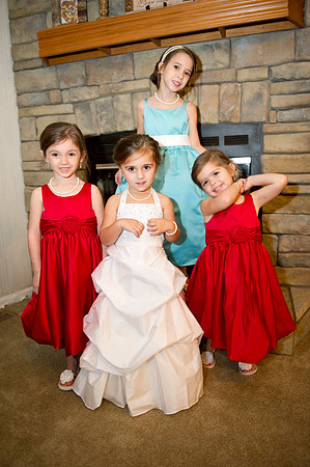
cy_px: 234
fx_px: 350
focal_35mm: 27
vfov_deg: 67.4
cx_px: 155
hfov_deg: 47.8
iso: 640
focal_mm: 27
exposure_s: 1/60
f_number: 2.8
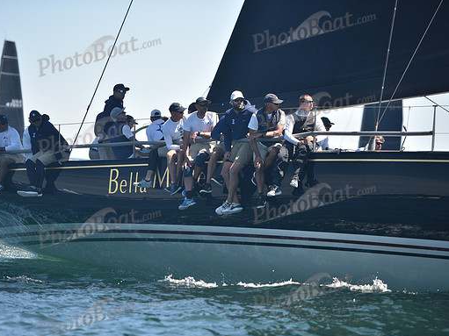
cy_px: 168
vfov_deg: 8.2
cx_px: 207
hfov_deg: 11.0
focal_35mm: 180
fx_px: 2334
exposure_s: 1/1000
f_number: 2.8
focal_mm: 165
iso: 200
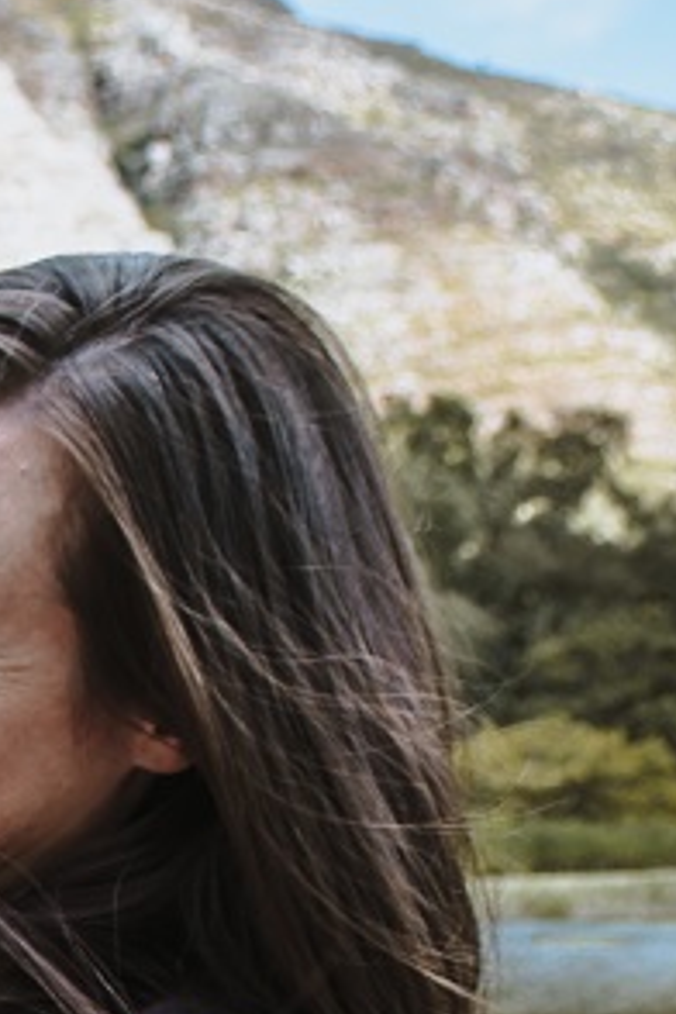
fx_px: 2591
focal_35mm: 92
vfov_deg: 21.9
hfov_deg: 13.3
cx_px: -562
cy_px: 814
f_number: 5.6
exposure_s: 1/125
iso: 125
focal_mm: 20
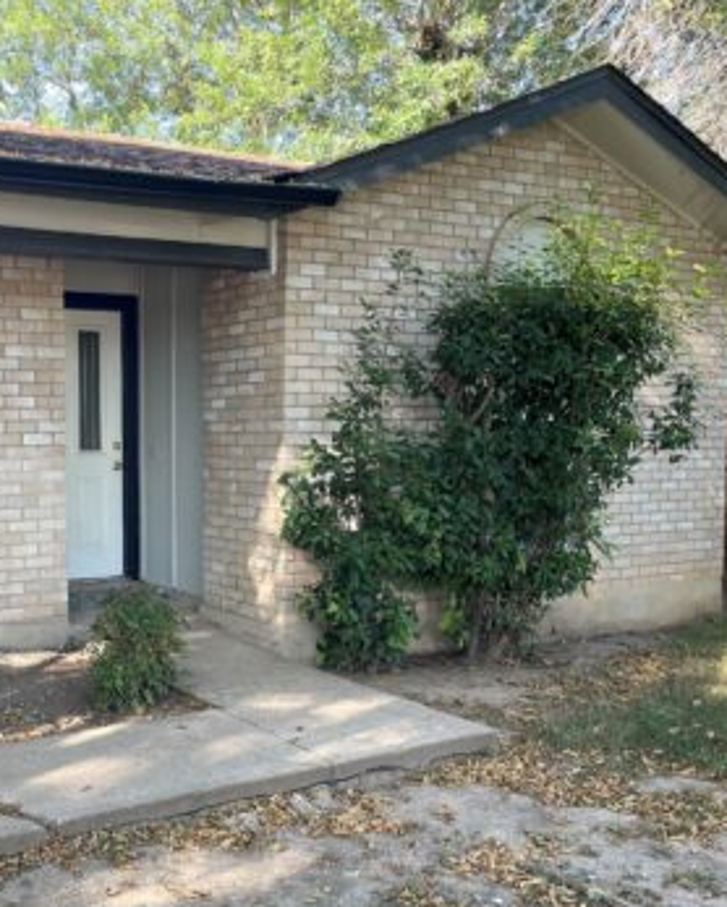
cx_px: 135
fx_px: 1048
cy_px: 518
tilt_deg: -4.9
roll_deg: +1.3
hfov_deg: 36.8
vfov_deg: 46.7
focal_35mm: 39
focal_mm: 4.2
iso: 32
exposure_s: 1/121
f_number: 1.6
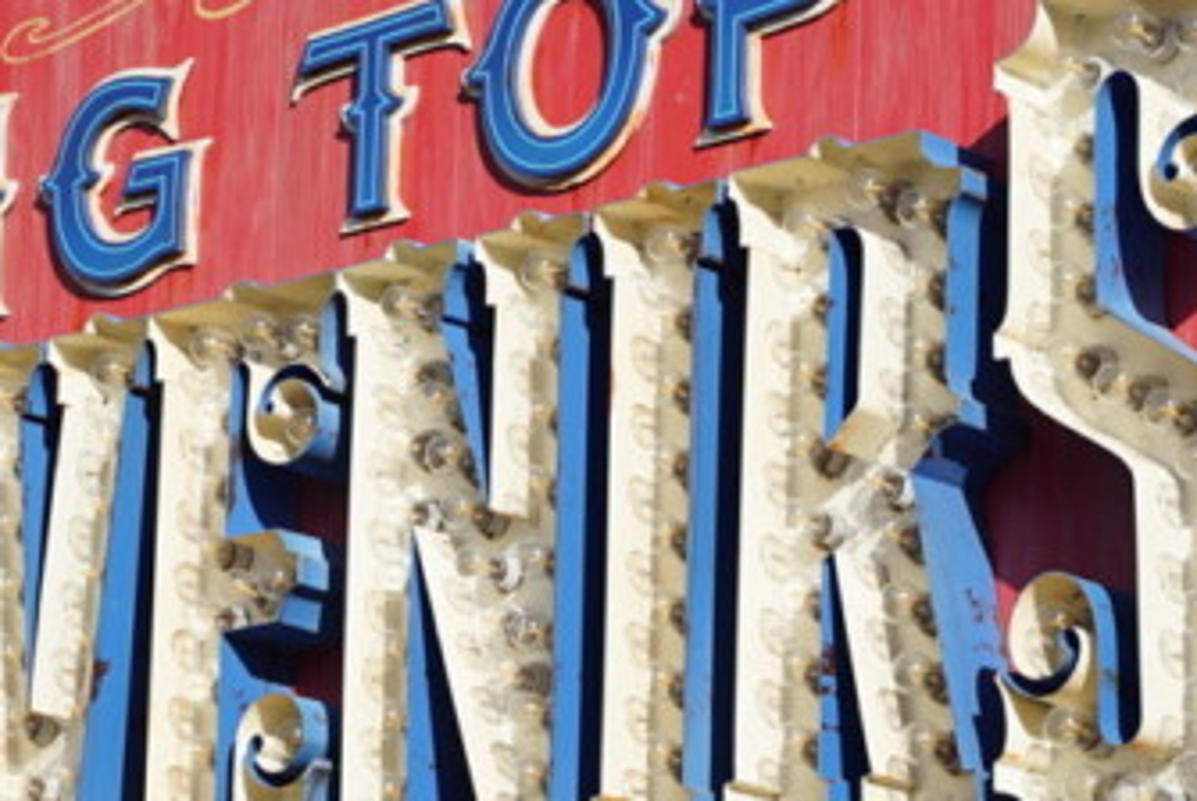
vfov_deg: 7.7
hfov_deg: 11.5
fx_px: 5957
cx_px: 372
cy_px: 633
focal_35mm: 179
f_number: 6.3
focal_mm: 50
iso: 100
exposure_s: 1/400
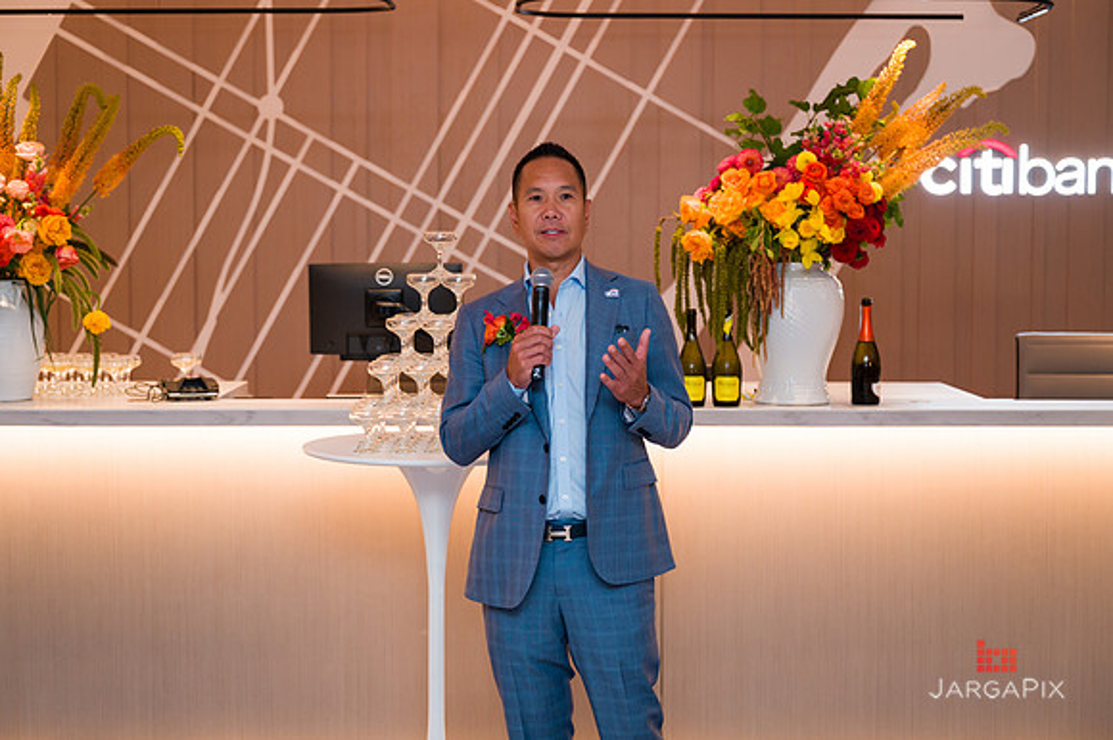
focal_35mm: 60
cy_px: 353
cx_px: 552
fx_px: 1851
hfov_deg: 33.5
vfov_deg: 22.6
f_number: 3.2
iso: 800
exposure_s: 1/160
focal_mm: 56
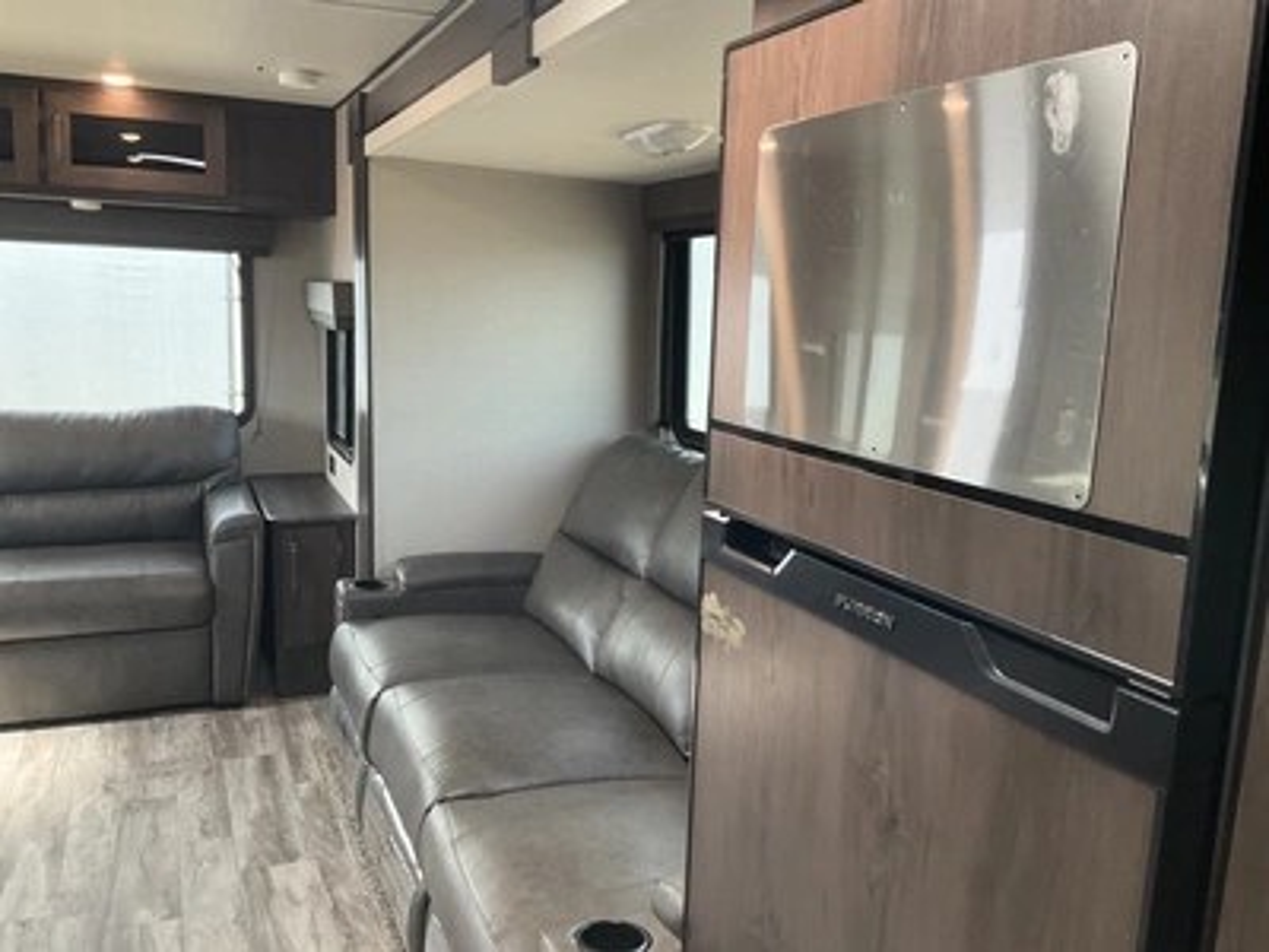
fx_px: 1063
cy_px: 476
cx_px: 634
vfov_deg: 48.2
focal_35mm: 29
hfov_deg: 61.7
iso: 64
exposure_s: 1/63
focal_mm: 3
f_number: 1.8
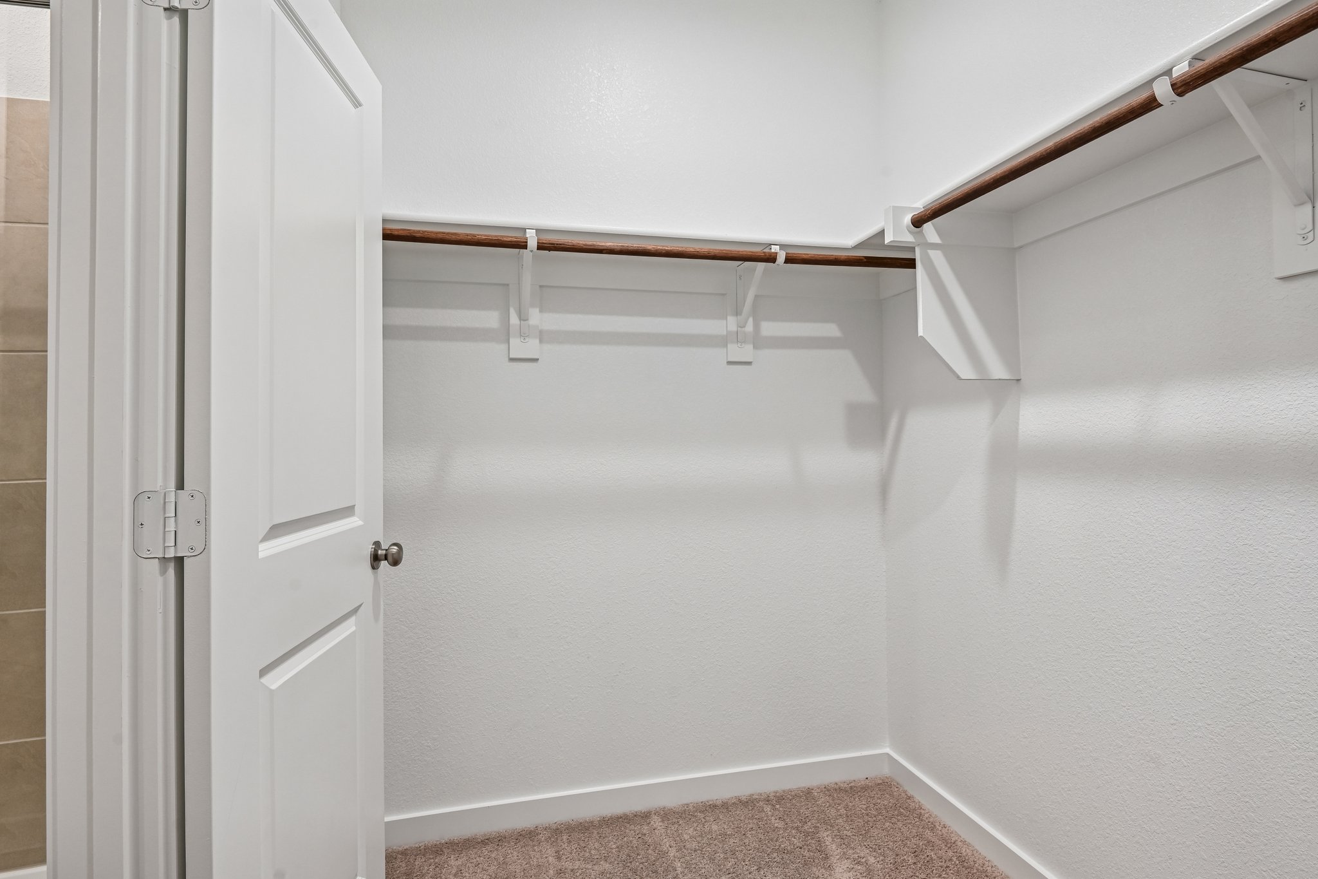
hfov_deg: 90.0
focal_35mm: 18
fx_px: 659
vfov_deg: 67.4
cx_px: 659
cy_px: 440
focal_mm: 18
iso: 400
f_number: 8
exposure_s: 1/20
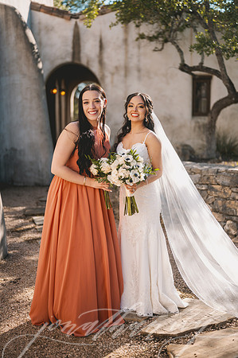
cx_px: 119
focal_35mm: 50
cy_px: 179
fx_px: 497
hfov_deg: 26.9
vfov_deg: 39.6
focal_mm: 50
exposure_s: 1/2500
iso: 80
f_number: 1.8
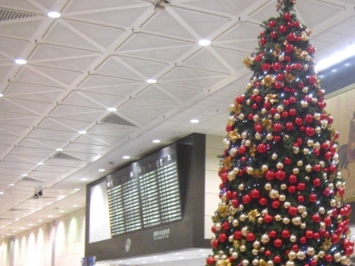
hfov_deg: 27.4
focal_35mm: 69
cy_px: 224
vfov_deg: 21.0
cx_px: 302
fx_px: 707
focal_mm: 7.9
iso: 800
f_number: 2.8
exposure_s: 1/30
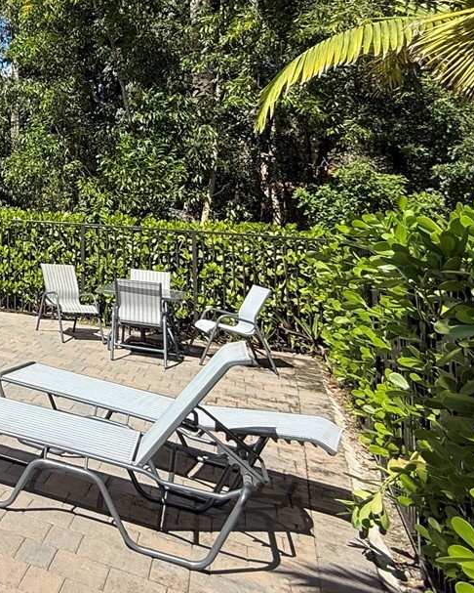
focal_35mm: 36
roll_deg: -3.5
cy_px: 116
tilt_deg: +7.8
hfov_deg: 29.6
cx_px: -192
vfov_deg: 47.5
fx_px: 631
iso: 50
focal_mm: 2.22
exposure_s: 1/901
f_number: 2.2
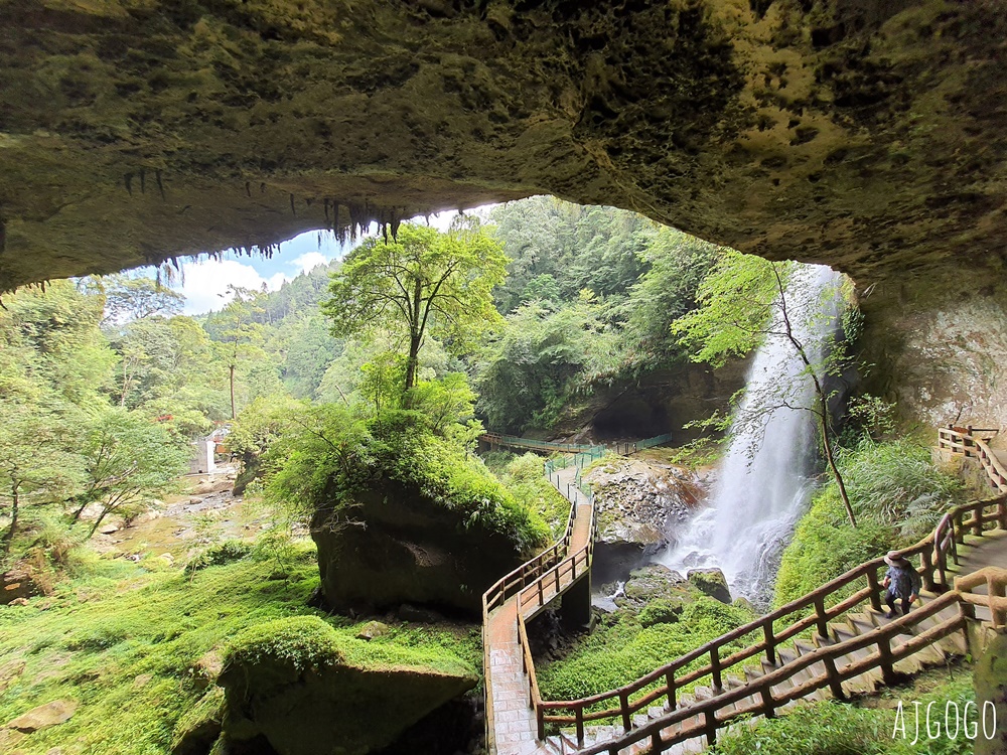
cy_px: 378
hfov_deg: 106.2
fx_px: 378
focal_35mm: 13
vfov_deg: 89.9
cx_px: 504
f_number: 2.2
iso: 50
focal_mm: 1.74
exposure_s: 1/120
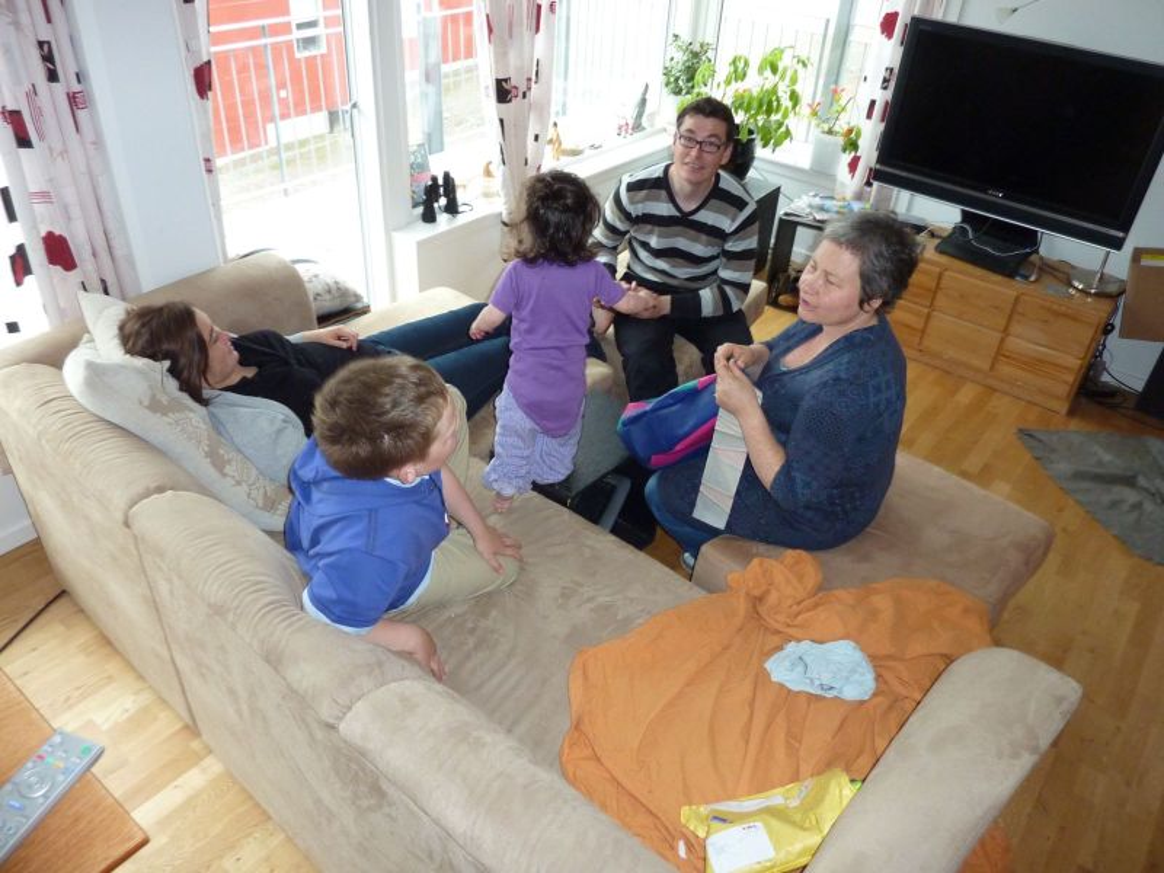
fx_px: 841
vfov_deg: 54.9
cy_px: 436
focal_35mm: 25
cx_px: 582
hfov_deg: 69.4
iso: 200
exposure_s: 1/30
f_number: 3.3
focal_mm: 4.1
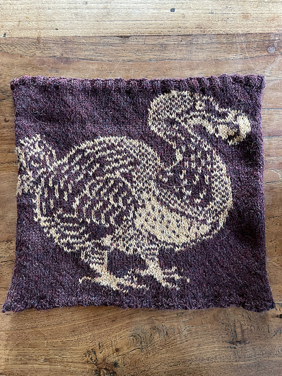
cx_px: 141
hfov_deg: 53.1
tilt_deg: -87.9
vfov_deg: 67.3
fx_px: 282
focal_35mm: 26
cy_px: 188
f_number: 1.6
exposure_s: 1/60
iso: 250
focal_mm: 4.2
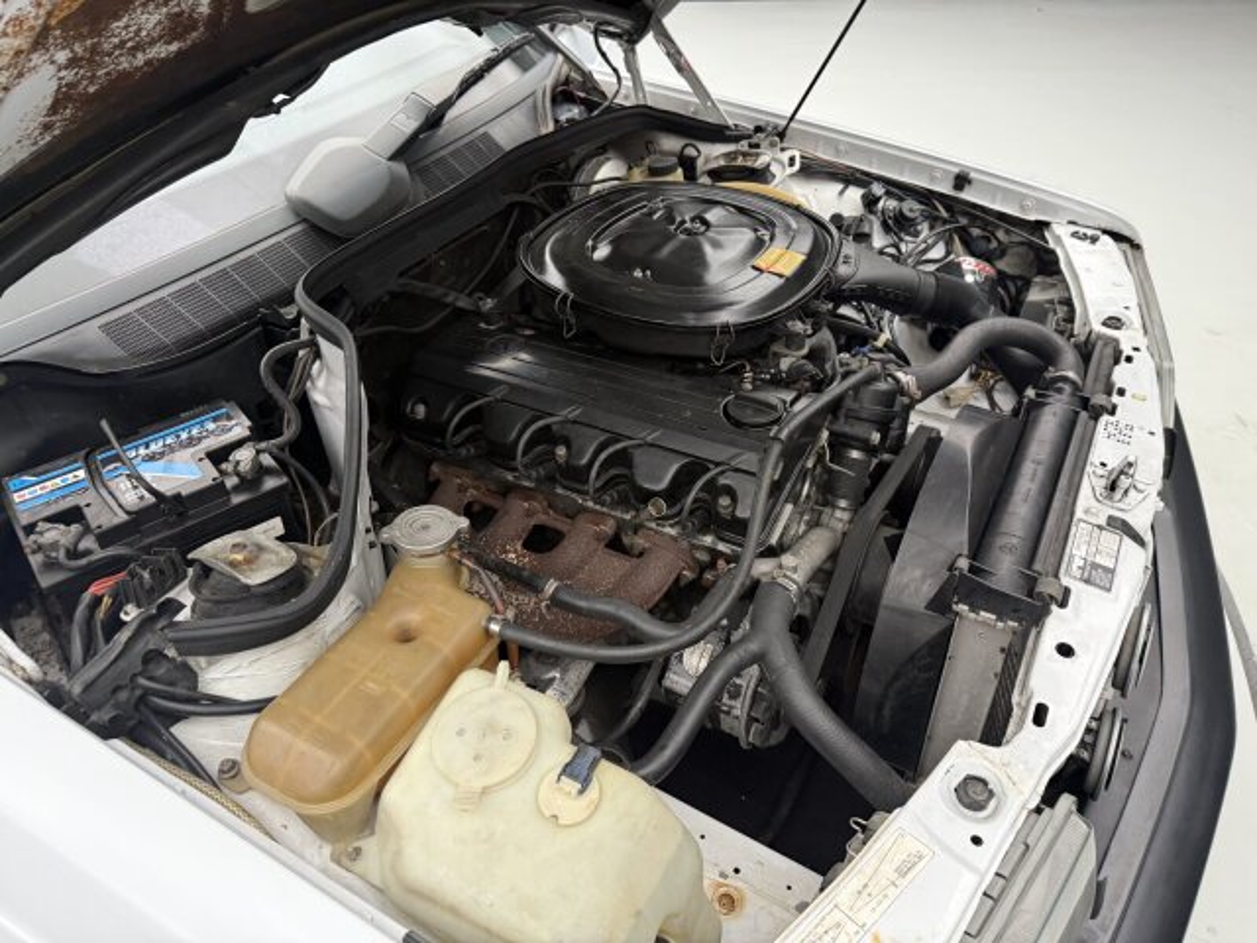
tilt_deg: -37.2
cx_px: 628
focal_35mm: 24
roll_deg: -0.2
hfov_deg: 71.6
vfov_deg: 56.8
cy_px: 472
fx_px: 872
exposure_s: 1/49
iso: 250
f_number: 1.78
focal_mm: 6.76
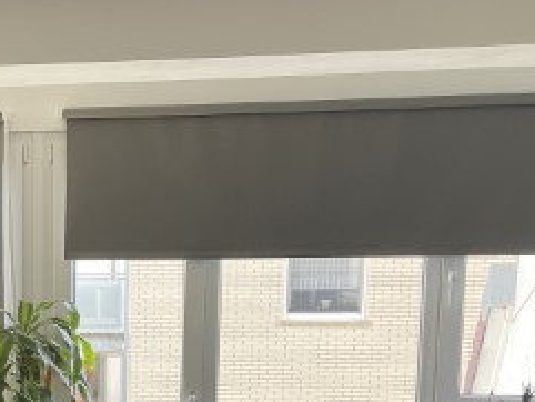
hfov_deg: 27.1
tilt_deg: -8.3
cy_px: 471
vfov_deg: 20.1
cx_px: 42
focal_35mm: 69
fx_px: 1067
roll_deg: -0.3
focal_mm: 4.2
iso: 40
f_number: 1.6
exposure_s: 1/121
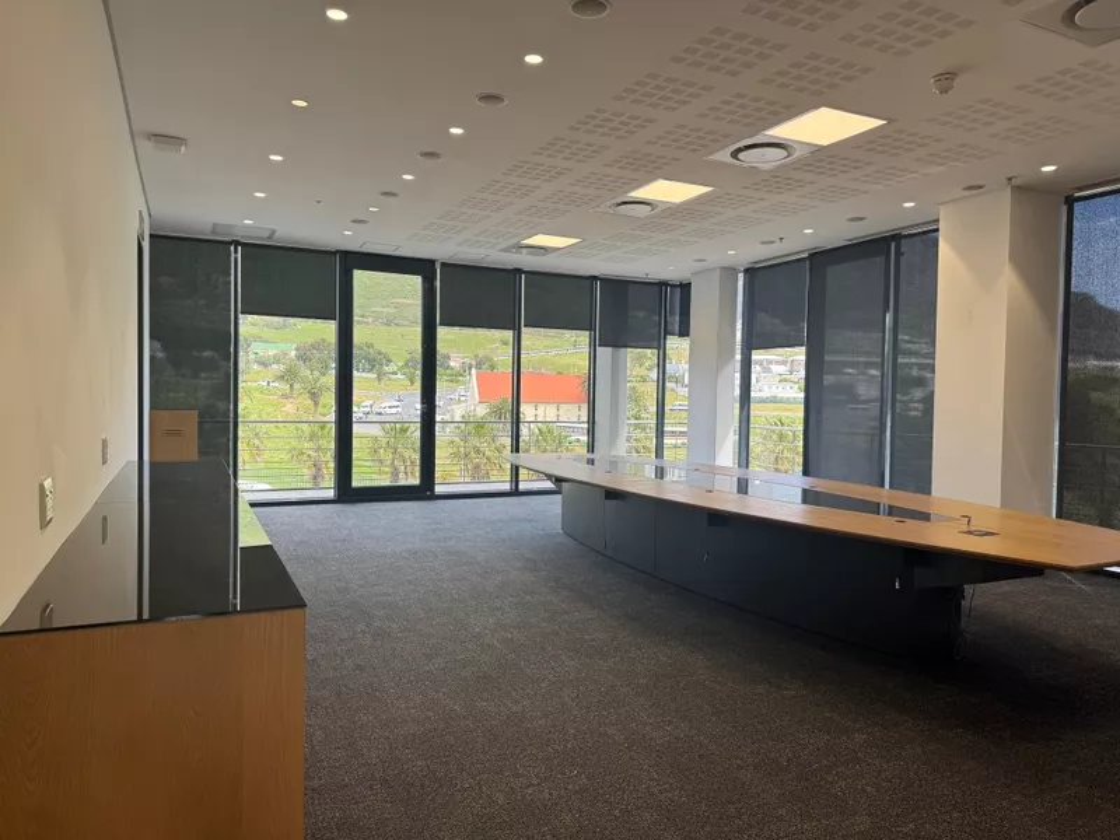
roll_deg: -0.5
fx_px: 777
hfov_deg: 71.6
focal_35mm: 24
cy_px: 420
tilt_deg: -1.9
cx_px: 560
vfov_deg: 56.8
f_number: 1.78
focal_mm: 6.76
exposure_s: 1/160
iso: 64
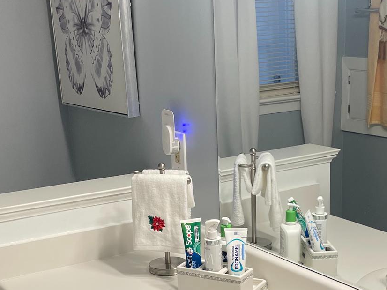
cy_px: 249
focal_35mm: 62
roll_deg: +1.7
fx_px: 693
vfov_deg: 23.2
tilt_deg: -19.5
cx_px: 200
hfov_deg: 31.2
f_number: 1.6
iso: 80
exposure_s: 1/120
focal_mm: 5.1
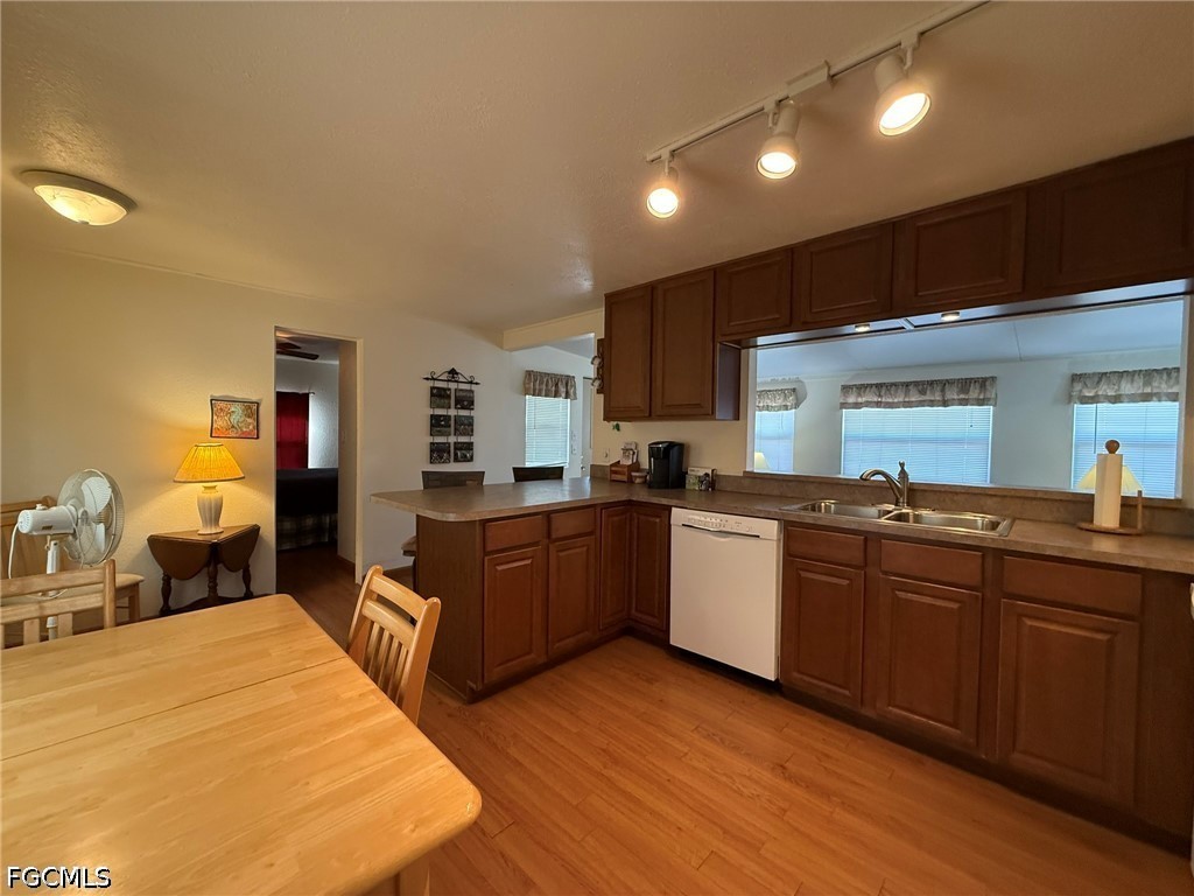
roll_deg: -1.3
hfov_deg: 102.1
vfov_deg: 85.7
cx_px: 597
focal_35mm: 14
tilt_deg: -0.7
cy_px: 448
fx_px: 483
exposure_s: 1/120
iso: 500
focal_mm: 2.22
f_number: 2.2
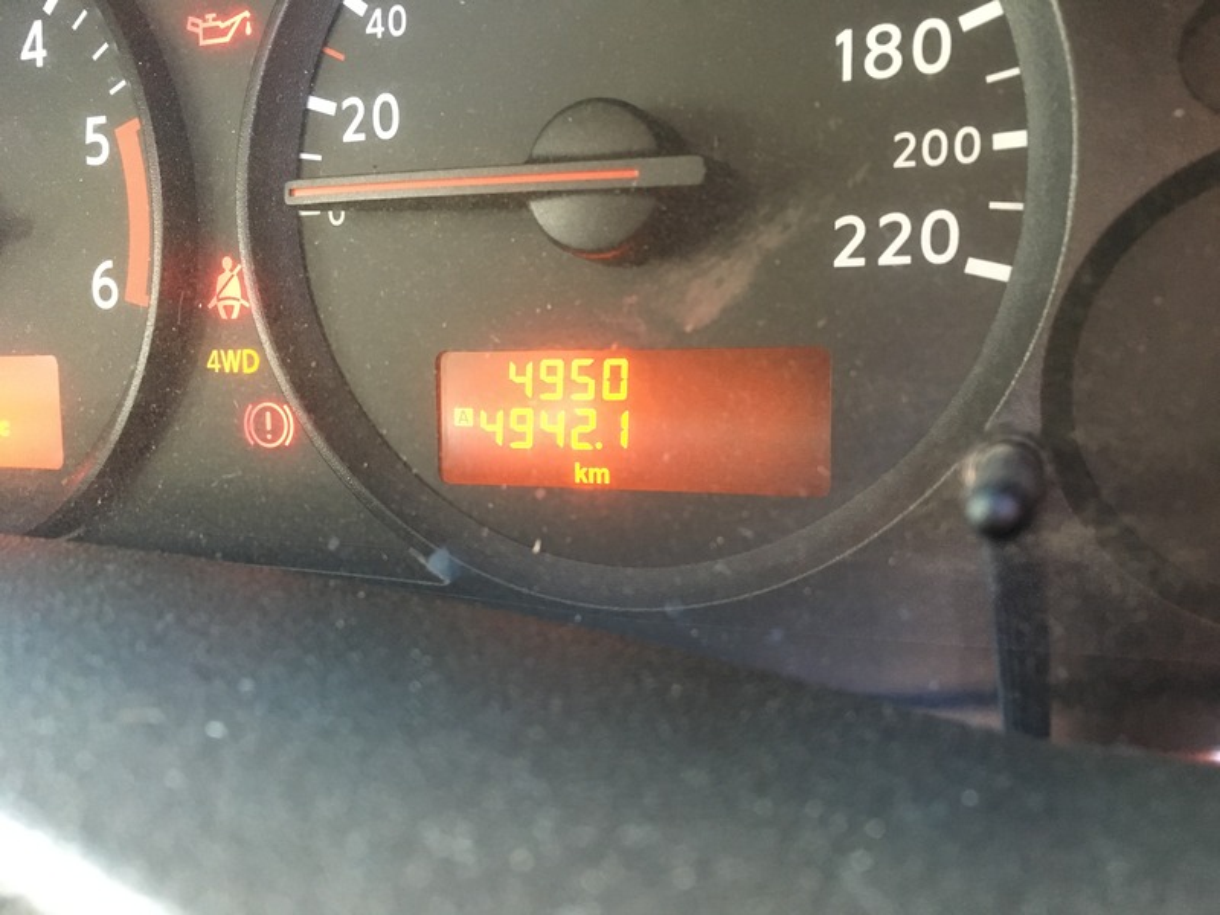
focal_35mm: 29
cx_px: 610
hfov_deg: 61.7
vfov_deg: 48.2
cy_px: 458
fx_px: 1022
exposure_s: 1/17
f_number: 2.2
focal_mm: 4.15
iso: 250
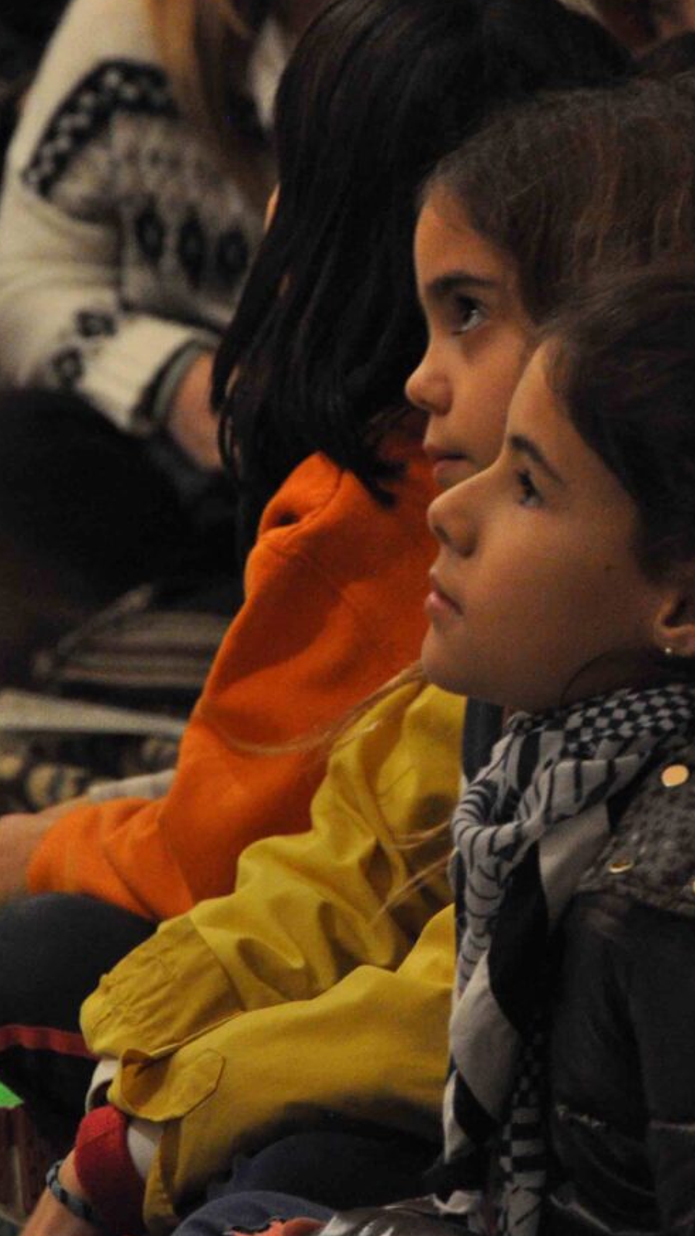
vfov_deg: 7.4
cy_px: 544
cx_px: 444
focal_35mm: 290
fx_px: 9499
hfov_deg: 4.2
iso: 2500
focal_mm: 105
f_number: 5.6
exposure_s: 1/40
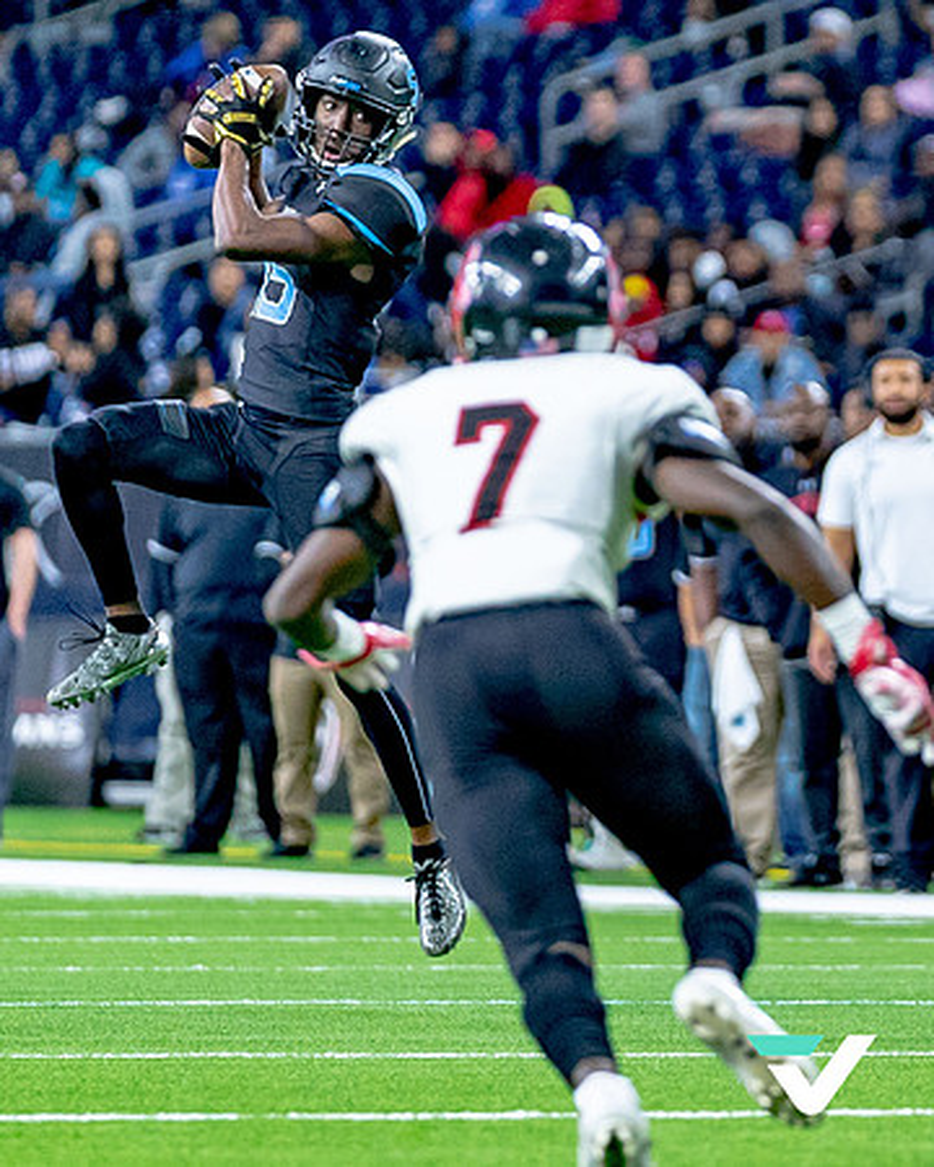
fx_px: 17717
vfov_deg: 3.8
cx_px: 1089
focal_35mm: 513
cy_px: 329
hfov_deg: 3.0
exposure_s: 1/1500
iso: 2000
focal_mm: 184
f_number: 2.8
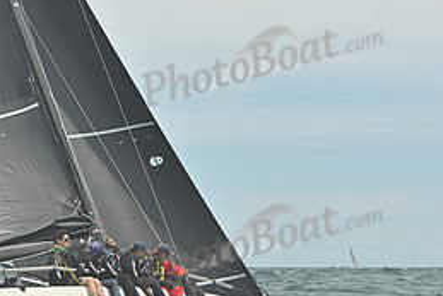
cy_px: 175
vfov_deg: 8.8
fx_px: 1933
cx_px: 55
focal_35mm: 157
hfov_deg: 13.0
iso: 320
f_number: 9
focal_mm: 70
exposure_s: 1/1250
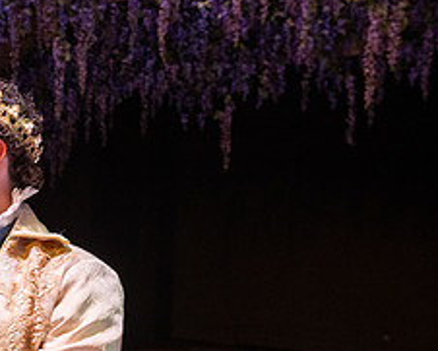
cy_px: 286
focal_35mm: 77
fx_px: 999
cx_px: -12
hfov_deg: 23.6
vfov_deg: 19.7
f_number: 4.5
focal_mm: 32
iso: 1000
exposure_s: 1/200
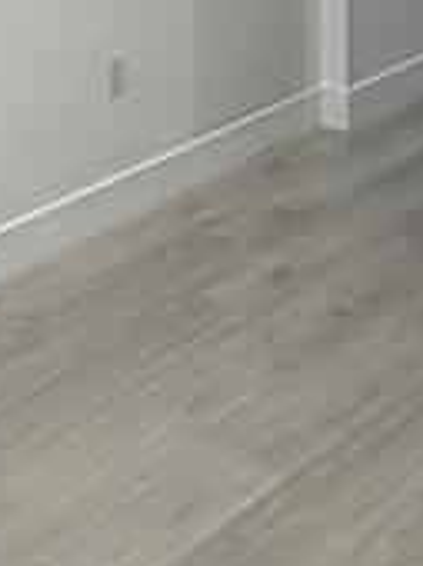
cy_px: -137
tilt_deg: -9.2
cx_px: 13
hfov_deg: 14.7
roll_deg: +1.8
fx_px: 1617
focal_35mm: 99
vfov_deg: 18.7
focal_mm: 2.22
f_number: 2.2
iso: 200
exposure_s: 1/120
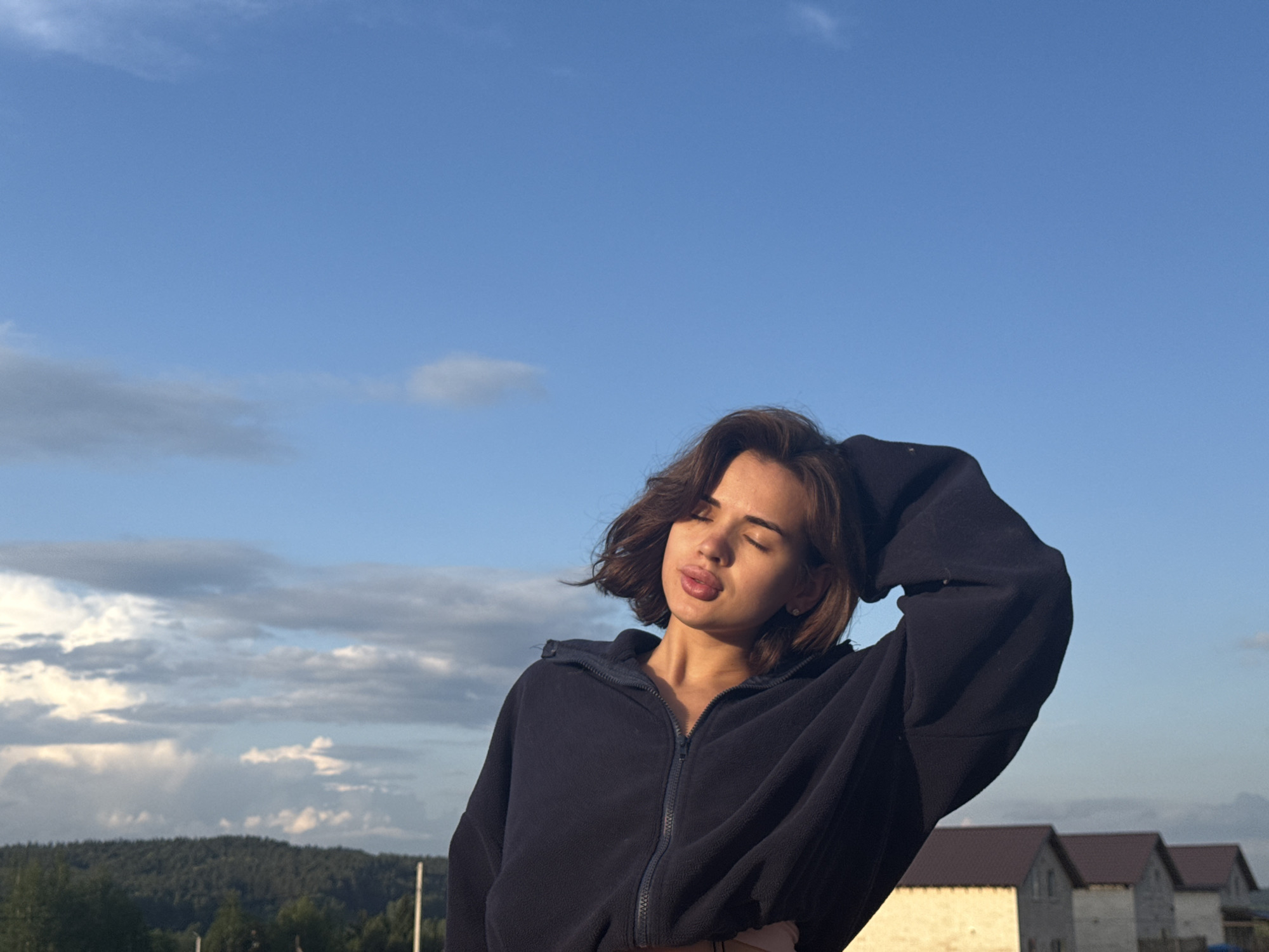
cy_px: 476
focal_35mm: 48
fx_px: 1760
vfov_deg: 30.3
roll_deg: +0.2
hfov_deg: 39.7
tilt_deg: +15.0
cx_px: 634
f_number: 1.78
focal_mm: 6.76
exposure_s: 1/1754
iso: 64
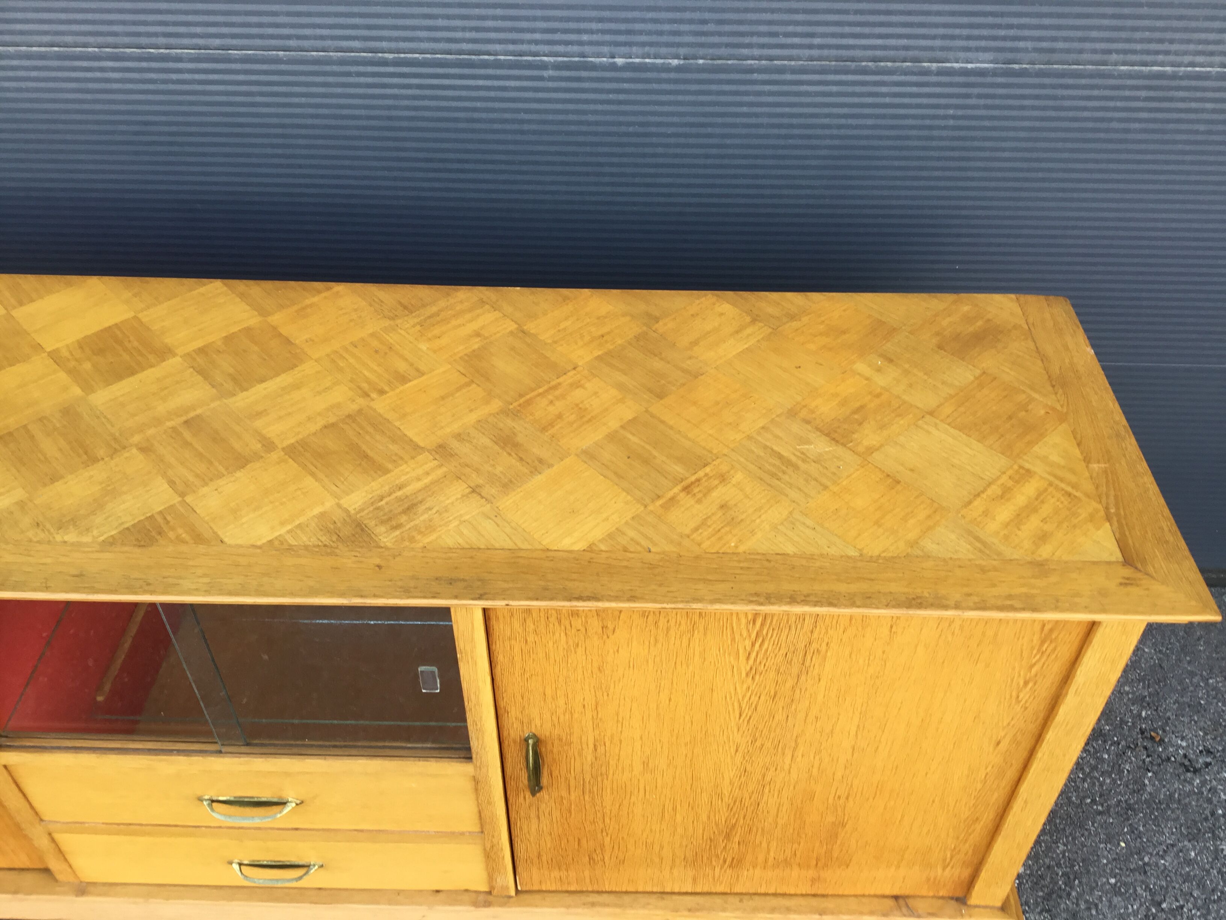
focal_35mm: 31
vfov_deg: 45.4
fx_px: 1098
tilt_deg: -41.7
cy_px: 460
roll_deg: -1.6
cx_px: 613
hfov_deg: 58.4
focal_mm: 3.3
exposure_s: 1/101
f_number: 2.4
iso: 25
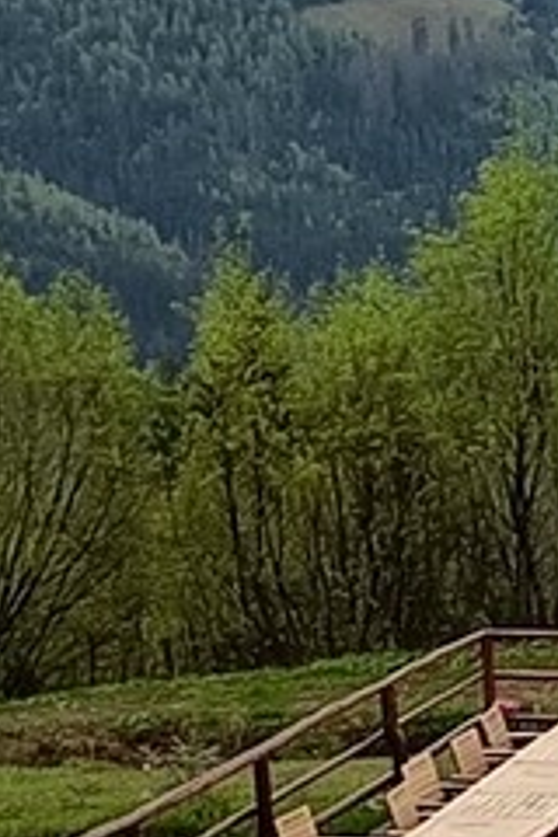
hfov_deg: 4.2
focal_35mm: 320
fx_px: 7439
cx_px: 1392
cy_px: 258
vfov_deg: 6.4
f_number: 1.7
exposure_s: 1/560
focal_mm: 5.27
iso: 51
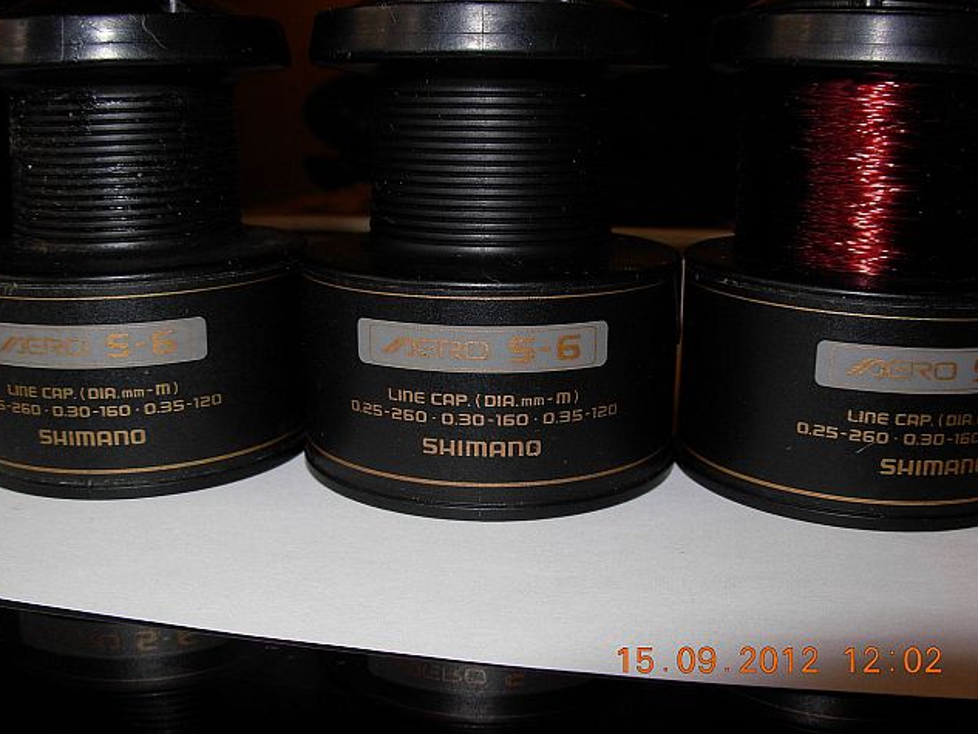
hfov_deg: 47.9
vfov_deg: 36.8
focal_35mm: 39
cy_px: 363
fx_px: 1102
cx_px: 482
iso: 79
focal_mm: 6.3
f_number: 4.9
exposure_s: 1/22.6
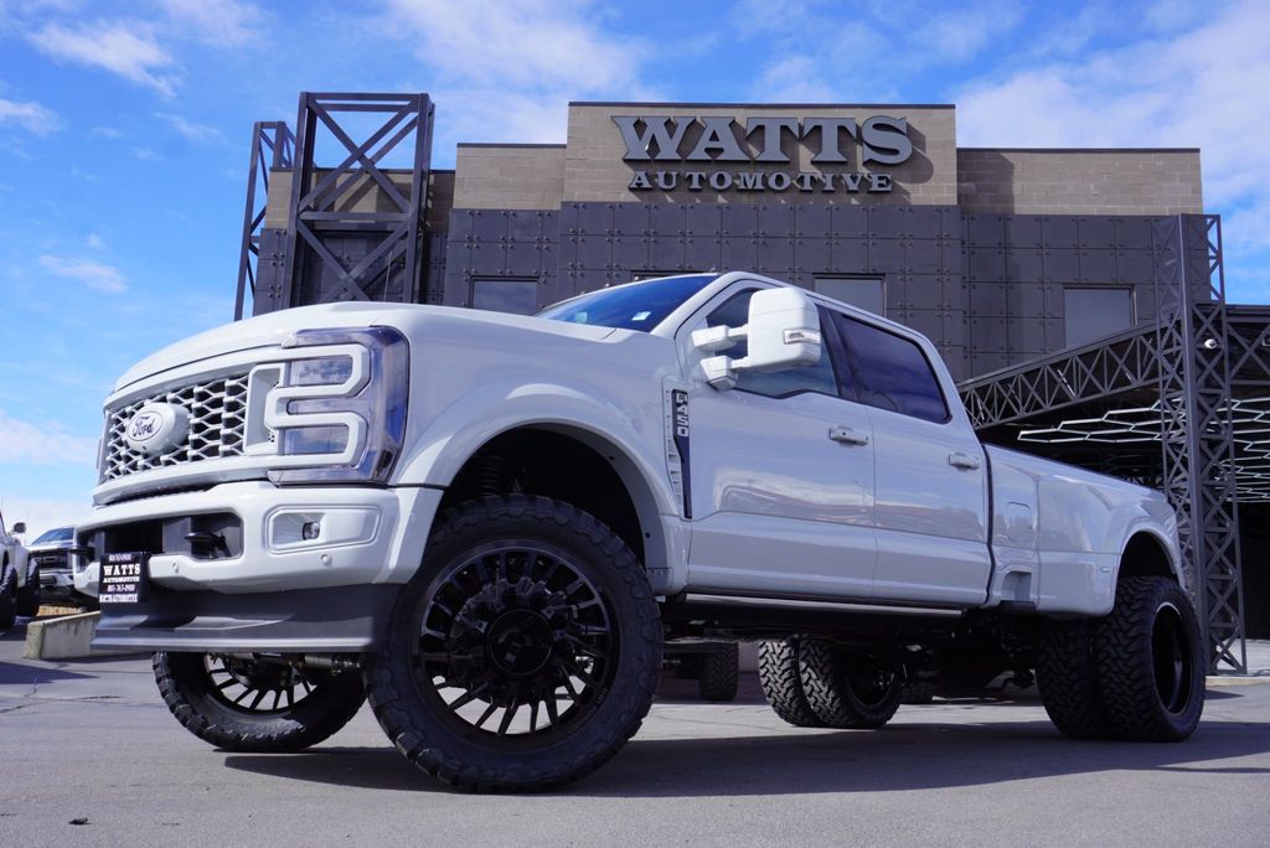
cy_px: 424
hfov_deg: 55.1
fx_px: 1218
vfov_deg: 38.4
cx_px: 635
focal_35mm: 34
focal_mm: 23
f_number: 10
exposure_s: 1/125
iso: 100
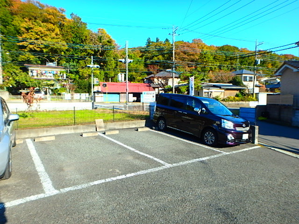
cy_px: 112
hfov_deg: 79.0
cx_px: 150
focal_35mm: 21
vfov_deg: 63.4
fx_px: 181
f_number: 3.5
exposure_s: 1/500
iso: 125
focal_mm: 3.7
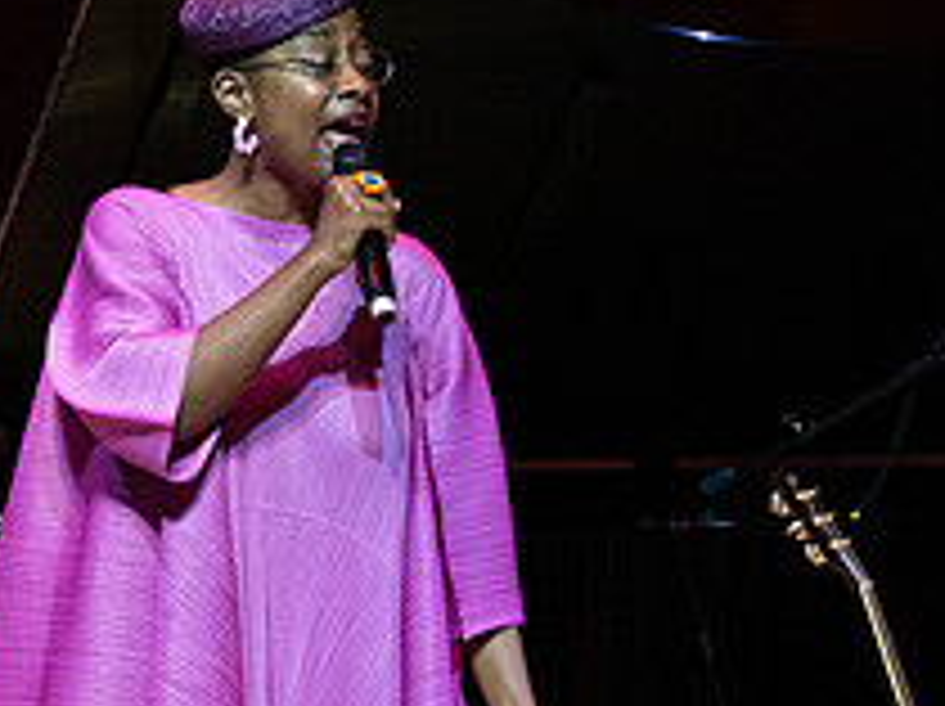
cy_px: 654
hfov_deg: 1.9
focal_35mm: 1057
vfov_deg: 1.4
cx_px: 1040
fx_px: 28823
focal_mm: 397
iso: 3200
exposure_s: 1/400
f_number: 9
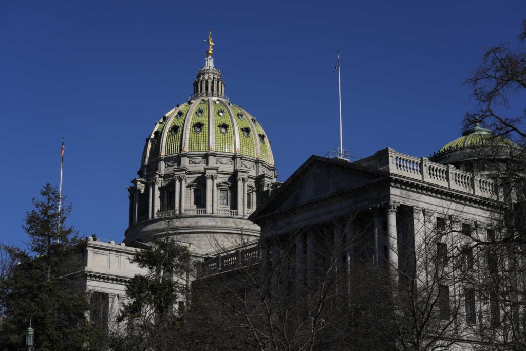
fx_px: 1023
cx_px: 263
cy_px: 176
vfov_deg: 19.5
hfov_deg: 28.8
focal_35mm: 70
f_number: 5
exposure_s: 1/4000
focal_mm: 70
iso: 125
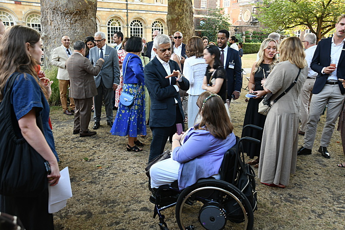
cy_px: 115
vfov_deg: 41.1
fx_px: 307
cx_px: 172
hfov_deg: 58.7
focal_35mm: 32
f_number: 6.3
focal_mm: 32
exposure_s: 1/30
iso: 400
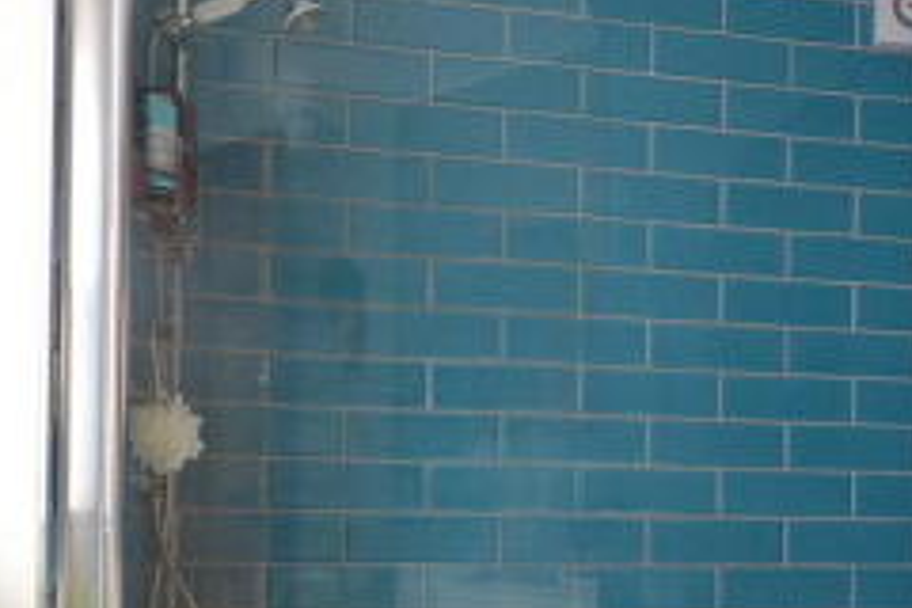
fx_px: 1039
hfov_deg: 46.2
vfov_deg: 31.8
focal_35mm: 41
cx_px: 652
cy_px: 481
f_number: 3.5
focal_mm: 10
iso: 1600
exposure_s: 1/60
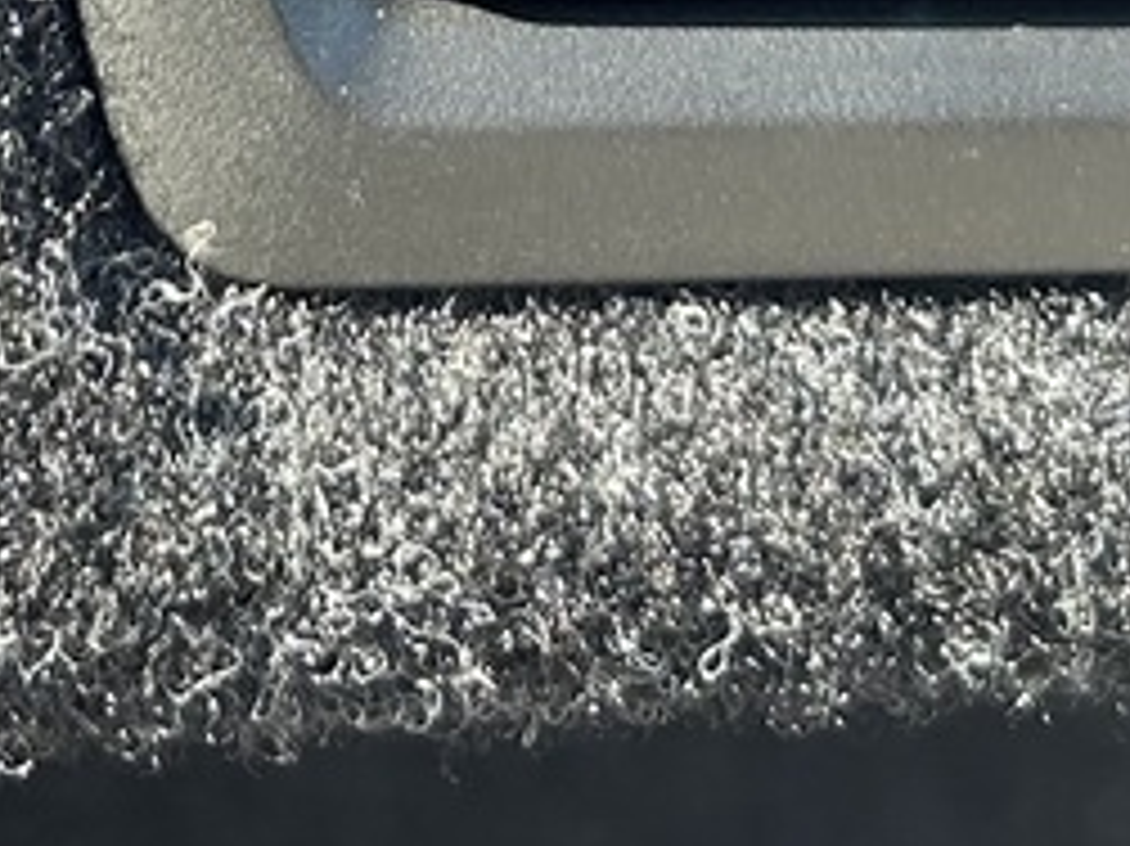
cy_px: -392
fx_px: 4862
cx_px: 450
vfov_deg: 9.7
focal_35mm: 149
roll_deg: +2.0
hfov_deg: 13.3
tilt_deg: +3.6
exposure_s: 1/198
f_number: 1.5
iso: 50
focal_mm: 5.7
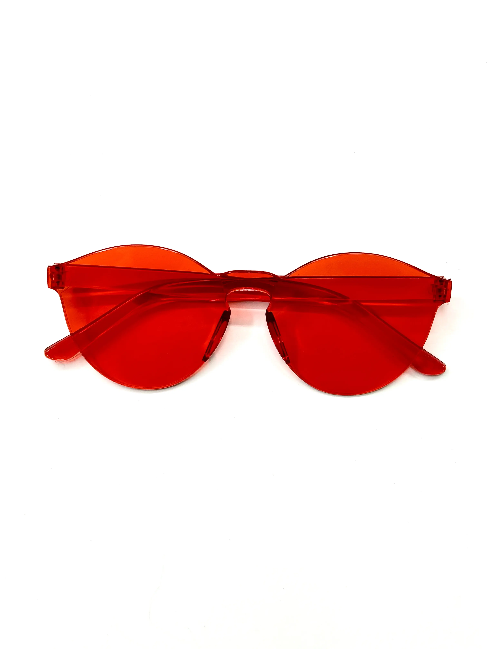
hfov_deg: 30.3
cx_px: 244
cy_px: 324
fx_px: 900
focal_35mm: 48
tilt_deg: -86.4
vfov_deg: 39.7
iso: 50
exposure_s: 1/100
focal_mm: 6.76
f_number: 1.78
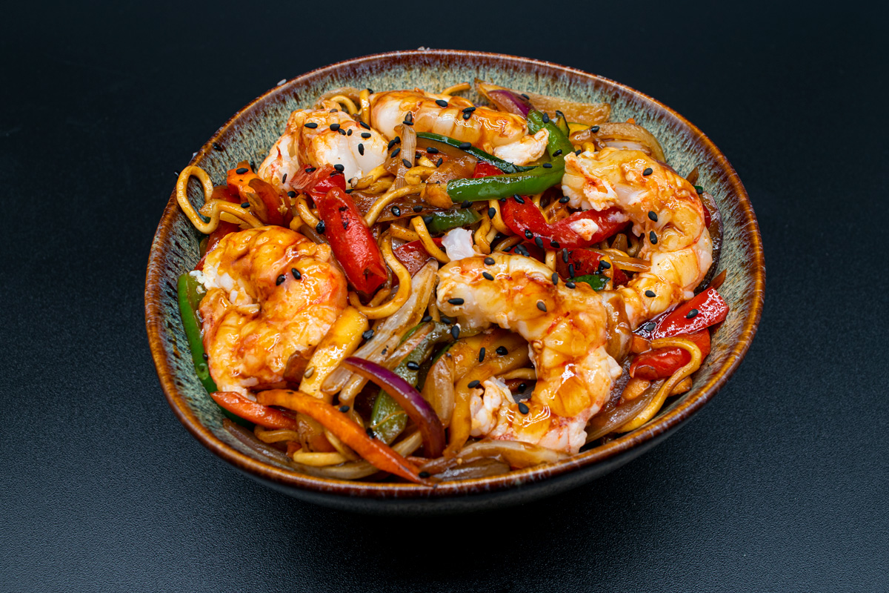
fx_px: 778
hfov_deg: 59.5
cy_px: 296
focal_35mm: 32
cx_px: 444
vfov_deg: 41.7
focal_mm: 21
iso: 100
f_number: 8
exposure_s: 1/30
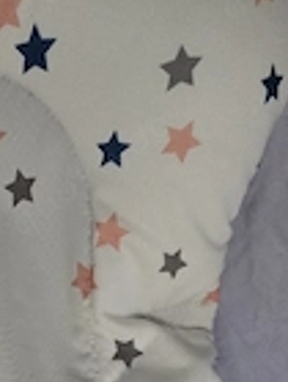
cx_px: -60
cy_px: 418
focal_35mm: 66
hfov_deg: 20.8
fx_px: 729
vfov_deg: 27.0
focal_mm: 6.3
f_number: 1.7
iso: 1250
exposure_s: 1/60.2
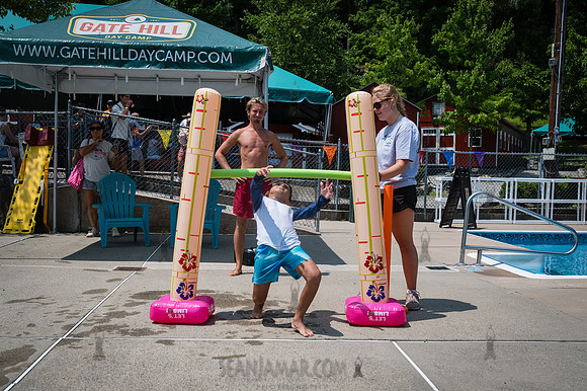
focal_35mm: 42
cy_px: 234
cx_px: 284
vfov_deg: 31.7
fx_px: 686
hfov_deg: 46.3
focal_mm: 35
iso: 100
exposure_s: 1/1000
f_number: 4.5
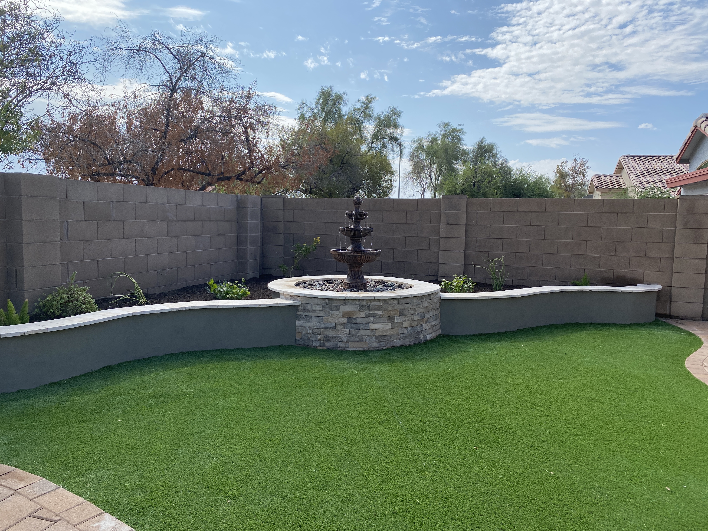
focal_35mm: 26
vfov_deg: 53.1
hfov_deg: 67.3
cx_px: 354
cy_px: 266
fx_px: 532
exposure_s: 1/2890
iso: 32
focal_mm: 4.25
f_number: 1.8
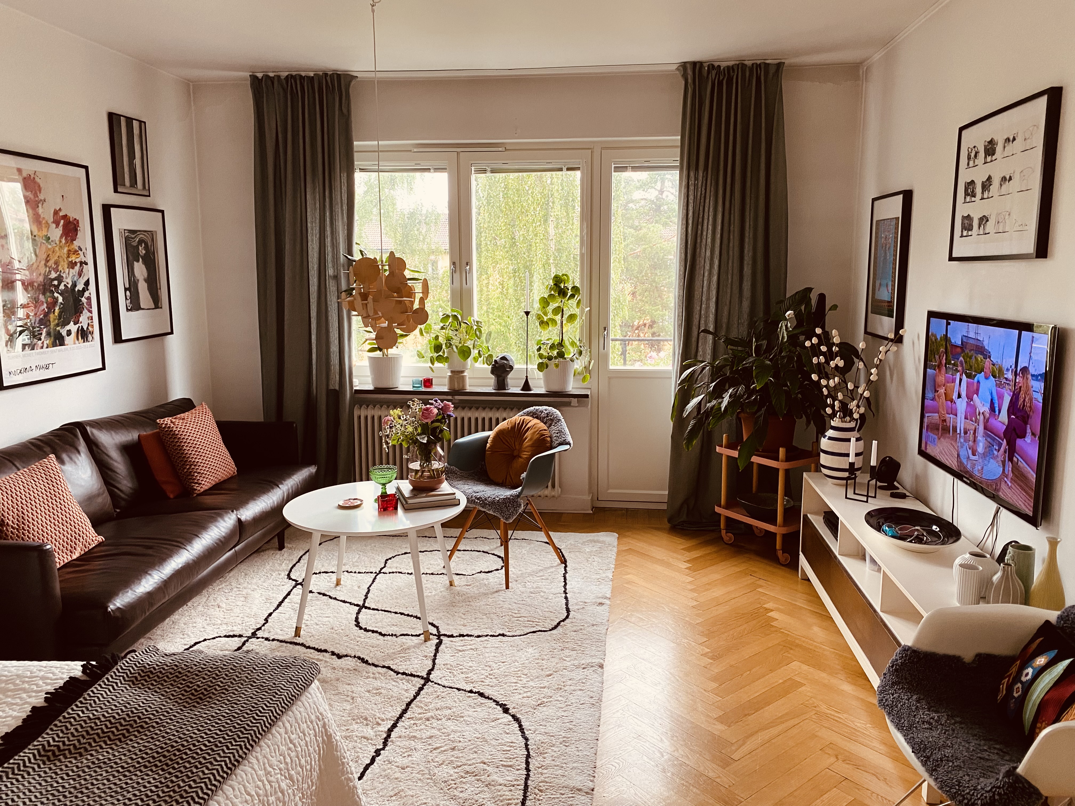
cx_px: 538
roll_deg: -0.1
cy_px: 403
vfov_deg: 53.1
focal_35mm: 26
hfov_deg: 67.3
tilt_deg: -7.9
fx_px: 807
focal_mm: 4.25
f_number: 1.8
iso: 160
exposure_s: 1/44
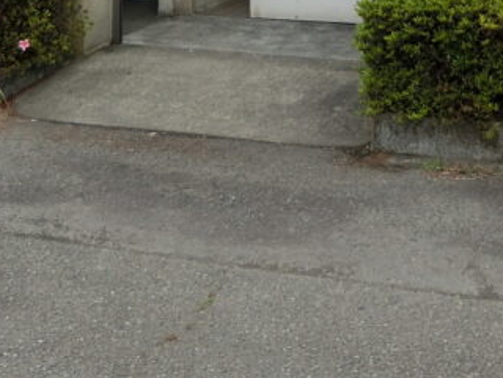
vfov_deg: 16.7
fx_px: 1162
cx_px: 333
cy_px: -198
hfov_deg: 24.3
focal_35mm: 80
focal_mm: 4.5
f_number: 3.5
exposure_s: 1/250
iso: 80
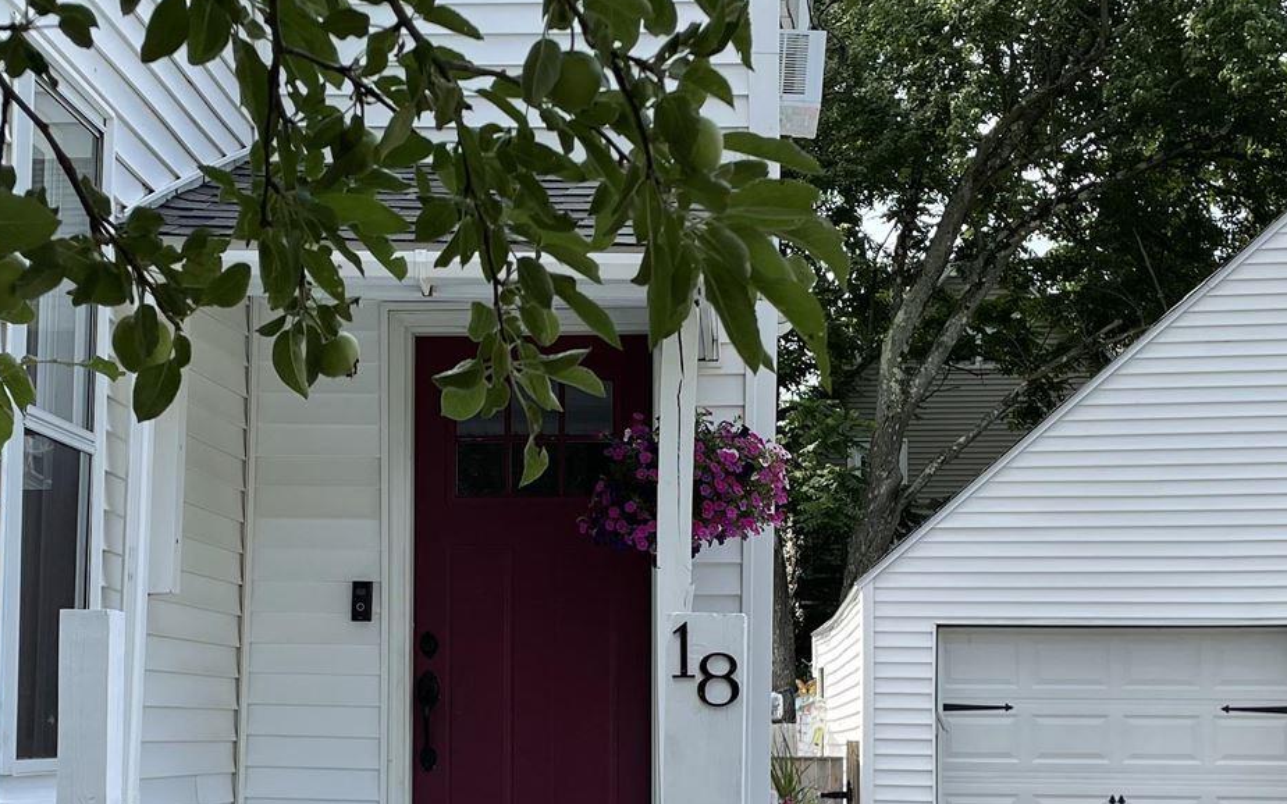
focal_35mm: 61
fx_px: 2139
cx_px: 587
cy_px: 609
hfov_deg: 33.5
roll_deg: +0.3
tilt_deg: +2.8
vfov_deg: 21.1
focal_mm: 4.2
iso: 32
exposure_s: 1/988
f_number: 1.6
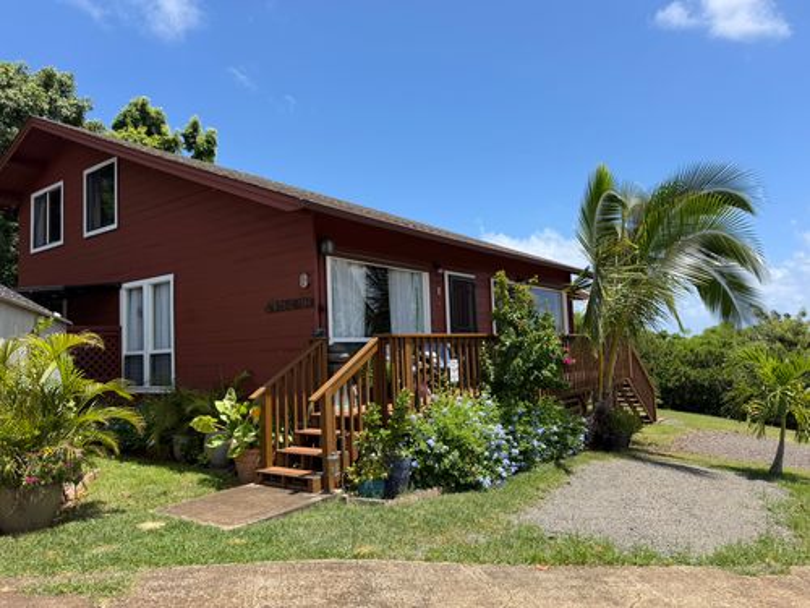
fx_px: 562
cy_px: 304
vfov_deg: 56.8
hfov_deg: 71.6
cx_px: 405
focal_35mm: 24
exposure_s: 1/3021
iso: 80
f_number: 1.78
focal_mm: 6.76
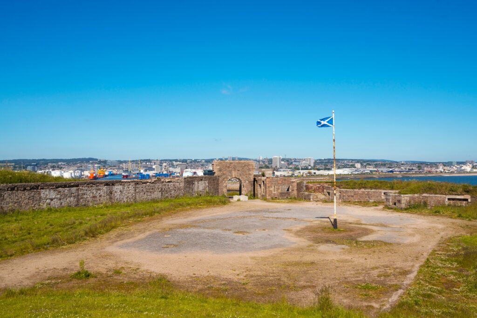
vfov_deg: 37.9
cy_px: 159
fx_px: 464
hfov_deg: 54.4
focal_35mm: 35
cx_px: 238
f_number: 8
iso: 100
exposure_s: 1/800
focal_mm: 35
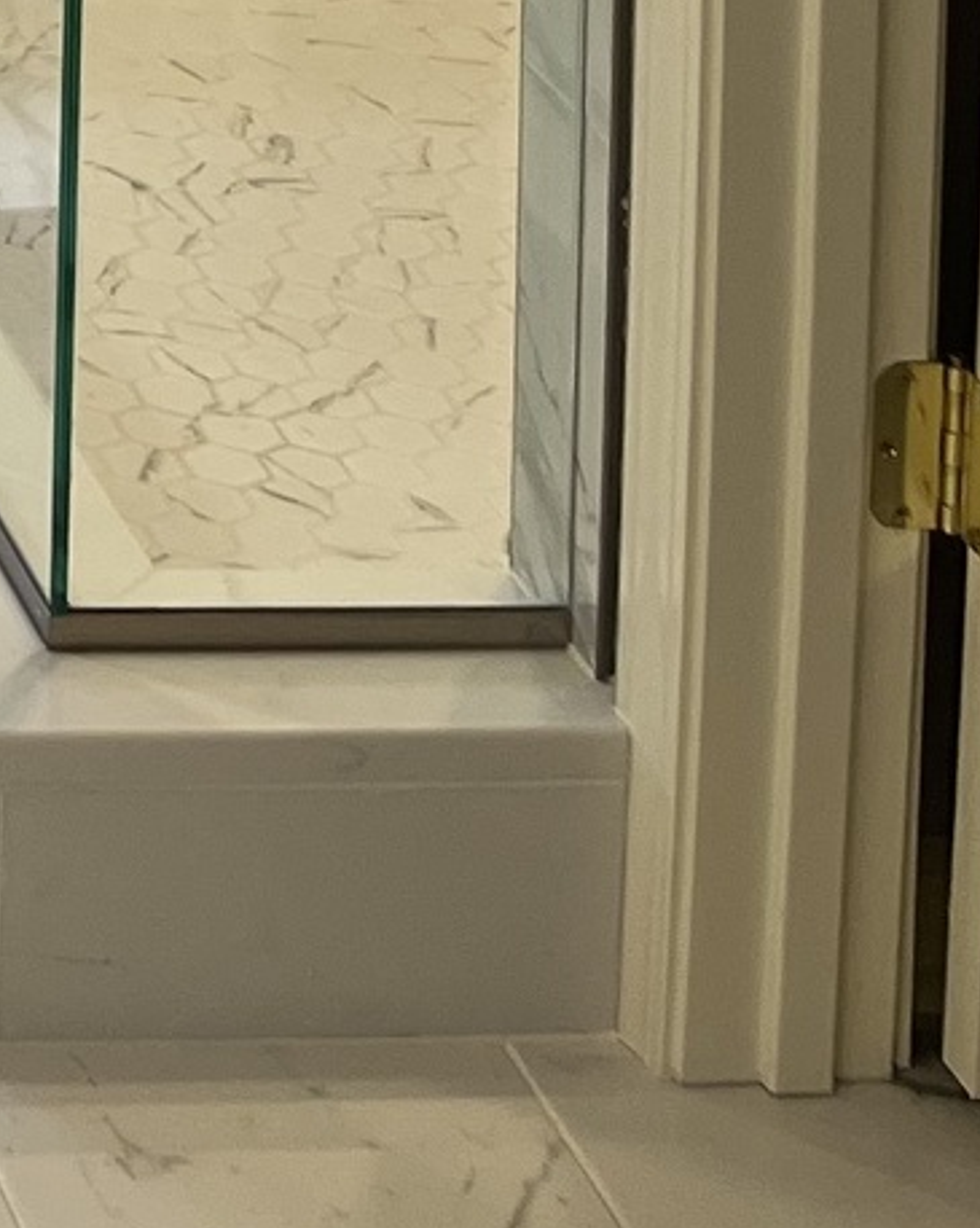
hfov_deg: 10.7
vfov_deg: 12.0
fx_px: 4645
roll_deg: -0.1
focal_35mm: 128
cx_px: -1203
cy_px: -1747
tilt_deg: -4.1
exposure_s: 1/120
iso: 64
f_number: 1.6
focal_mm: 5.1
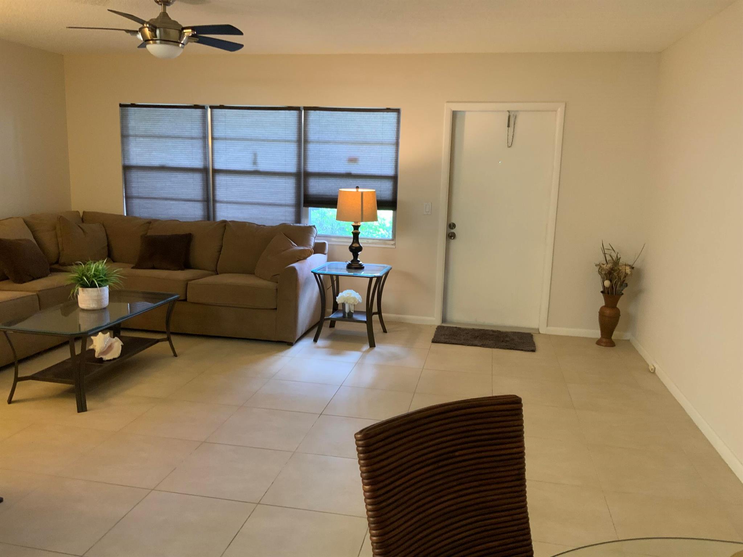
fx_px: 622
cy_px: 278
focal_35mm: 29
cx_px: 372
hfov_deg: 61.7
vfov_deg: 48.2
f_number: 1.8
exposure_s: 1/60
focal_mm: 3
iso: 160
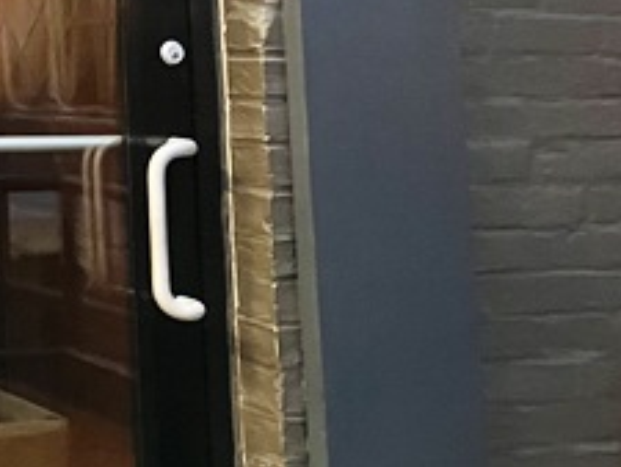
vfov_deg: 15.2
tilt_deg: +6.4
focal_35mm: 93
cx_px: -406
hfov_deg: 17.9
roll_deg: +1.2
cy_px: -123
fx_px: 1669
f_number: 1.6
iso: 640
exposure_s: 1/40
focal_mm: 5.1
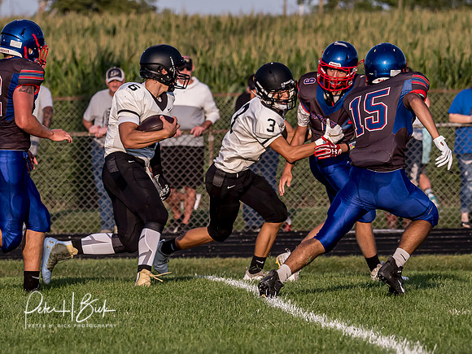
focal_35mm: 496
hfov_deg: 4.0
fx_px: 6768
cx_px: 158
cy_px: 161
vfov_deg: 3.0
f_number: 4.5
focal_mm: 150
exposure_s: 1/2000
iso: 500
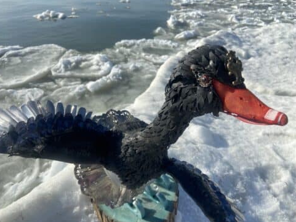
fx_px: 231
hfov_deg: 65.3
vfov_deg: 51.4
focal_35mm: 27
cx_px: 146
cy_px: 114
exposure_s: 1/3300
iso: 32
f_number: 1.8
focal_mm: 4.25
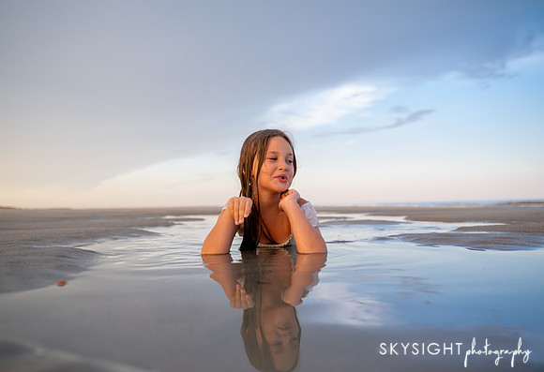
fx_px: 447
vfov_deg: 45.2
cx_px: 260
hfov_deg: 62.6
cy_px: 186
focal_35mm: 29
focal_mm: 28
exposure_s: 1/320
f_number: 2.8
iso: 640
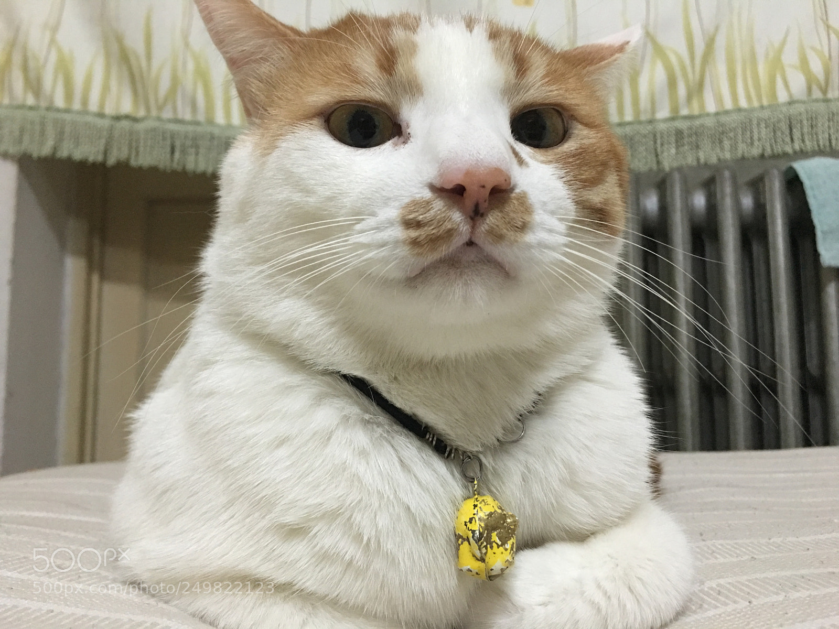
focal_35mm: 29
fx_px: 703
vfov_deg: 48.2
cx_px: 420
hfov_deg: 61.7
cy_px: 314
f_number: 2.2
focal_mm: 4.15
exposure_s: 1/8
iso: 160
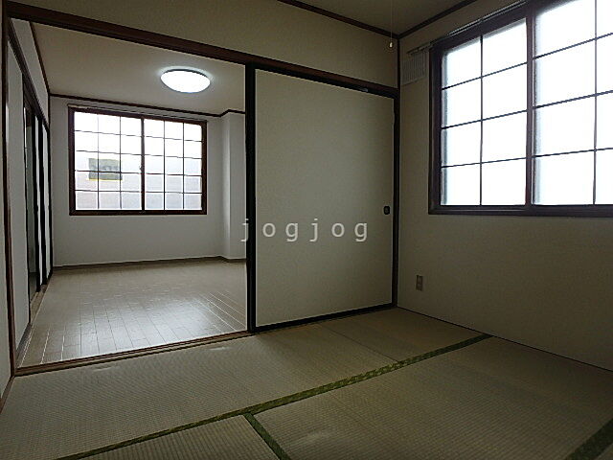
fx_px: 372
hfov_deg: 79.0
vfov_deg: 63.4
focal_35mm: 21
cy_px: 230
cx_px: 306
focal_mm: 3.7
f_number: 3.5
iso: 125
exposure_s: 1/80
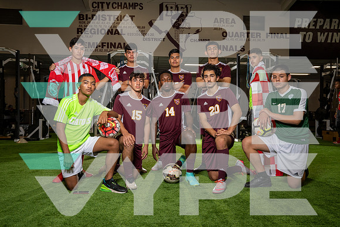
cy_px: 114
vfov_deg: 42.3
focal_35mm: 31
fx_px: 293
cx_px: 170
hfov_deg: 60.3
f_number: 8
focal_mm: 31
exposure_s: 1/250
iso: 800
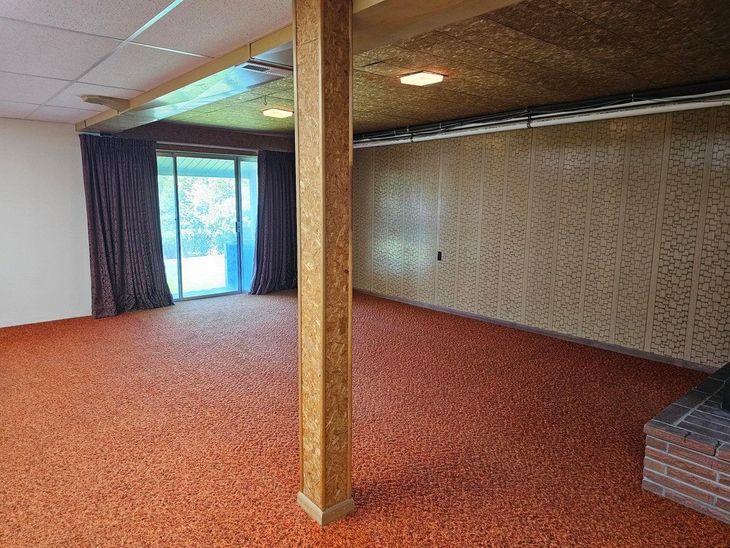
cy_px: 274
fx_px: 485
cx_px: 365
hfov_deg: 73.9
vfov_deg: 58.9
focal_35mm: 23
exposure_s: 1/120
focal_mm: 6.3
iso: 500
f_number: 1.7
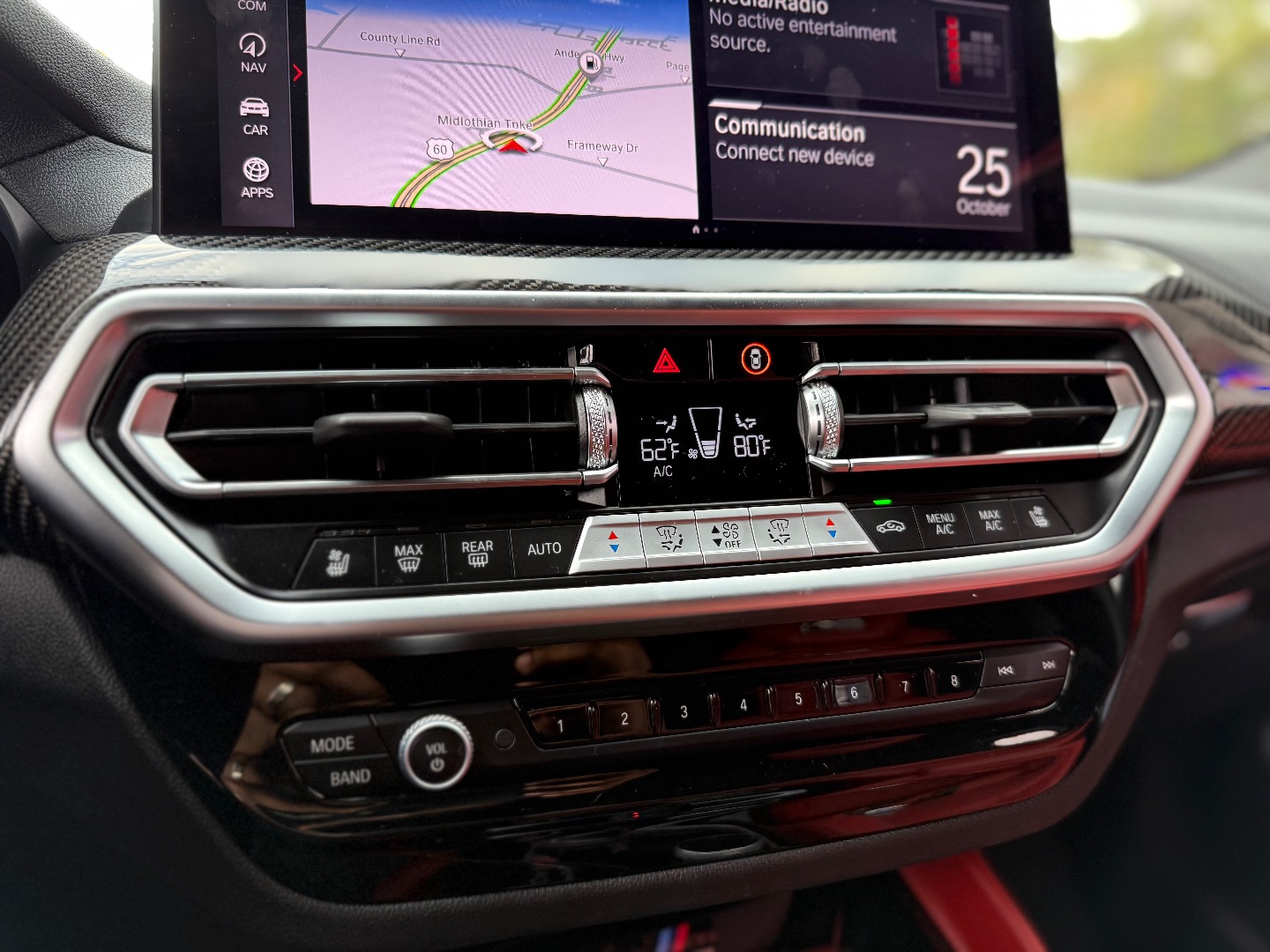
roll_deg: -0.4
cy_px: 476
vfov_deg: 56.8
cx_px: 635
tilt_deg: -10.3
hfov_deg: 71.6
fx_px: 881
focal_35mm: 24
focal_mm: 6.76
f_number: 1.78
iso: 160
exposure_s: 1/50
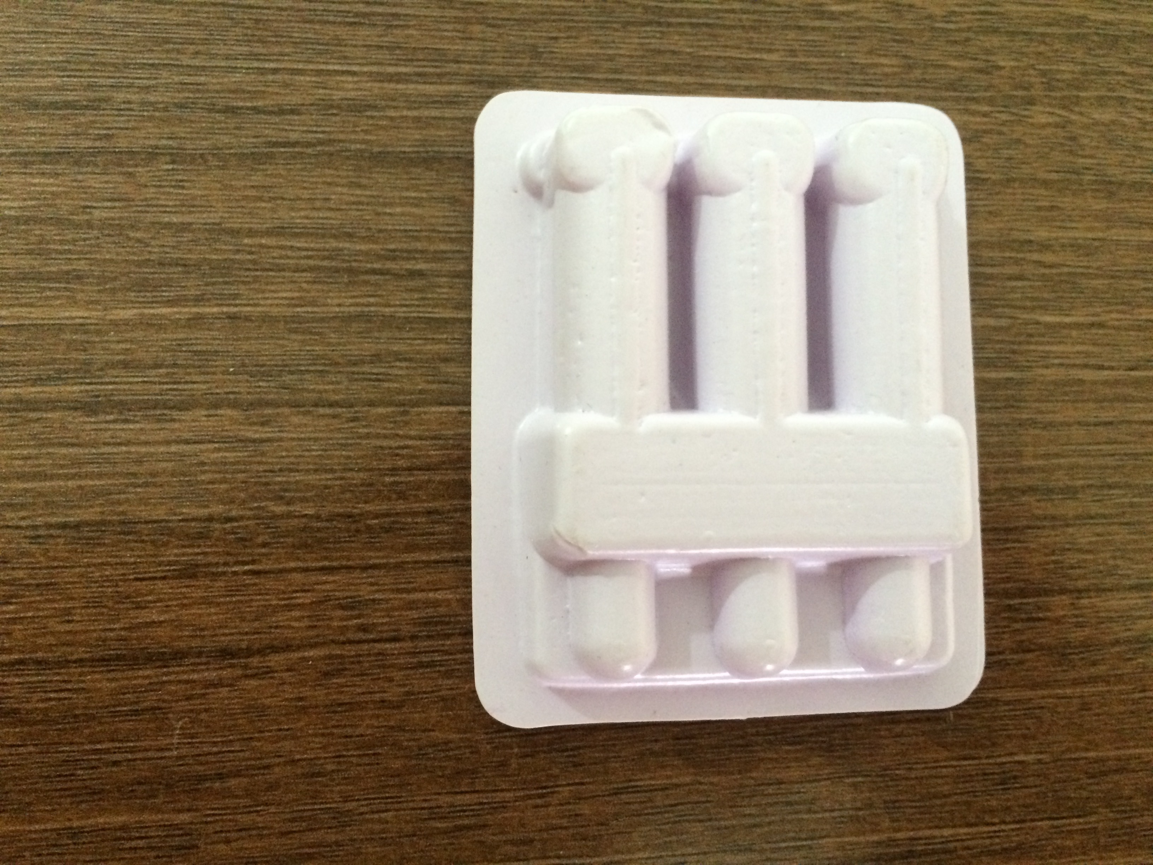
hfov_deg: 61.7
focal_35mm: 29
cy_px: 432
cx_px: 576
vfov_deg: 48.2
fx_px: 966
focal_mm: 4.15
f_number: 2.2
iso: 320
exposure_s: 1/25
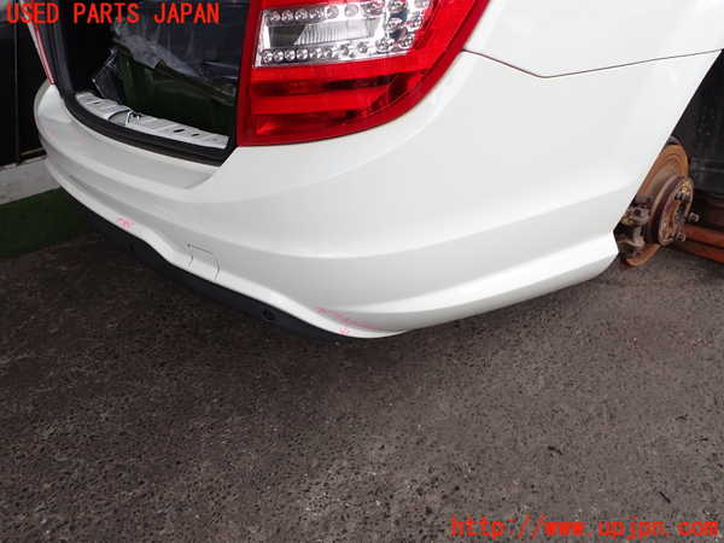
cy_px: 272
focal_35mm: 25
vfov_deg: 54.9
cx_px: 362
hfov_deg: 69.4
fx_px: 523
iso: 100
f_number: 2.8
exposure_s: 1/100
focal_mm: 4.5
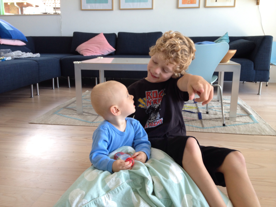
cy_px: 104
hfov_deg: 52.6
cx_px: 138
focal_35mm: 35
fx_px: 279
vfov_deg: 40.7
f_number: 2.4
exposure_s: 1/60
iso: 50
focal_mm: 4.28
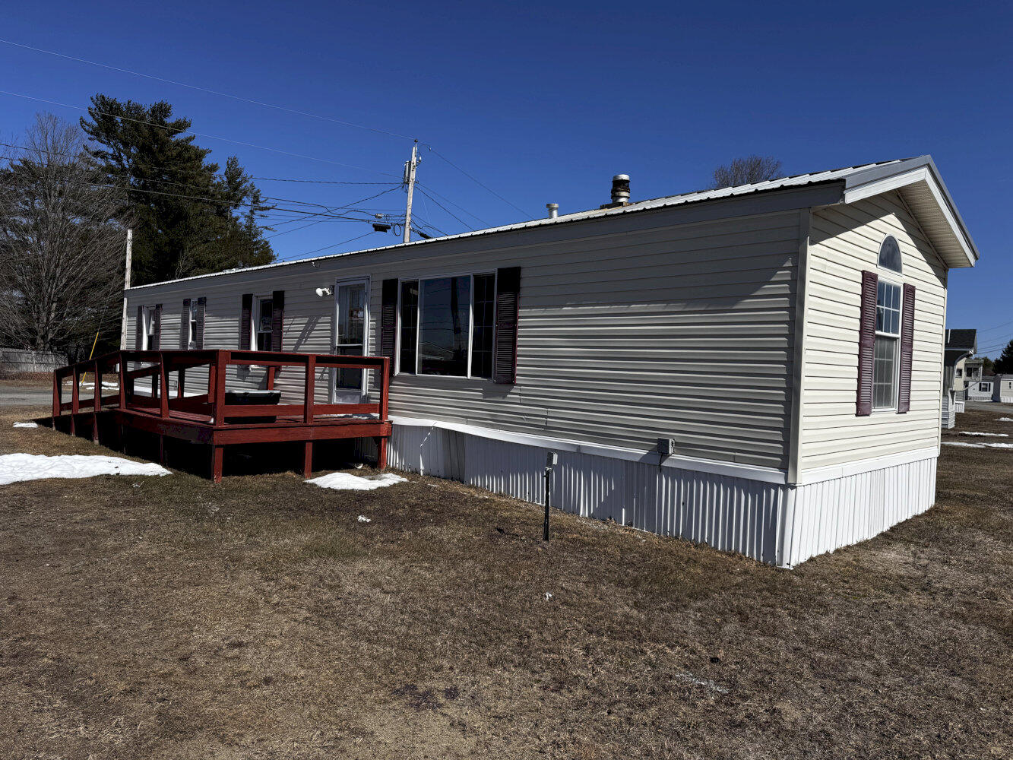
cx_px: 506
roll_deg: -2.0
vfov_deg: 56.8
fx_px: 702
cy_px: 380
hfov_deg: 71.6
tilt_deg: +0.7
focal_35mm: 24
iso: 80
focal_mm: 6.76
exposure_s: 1/7092
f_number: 1.78
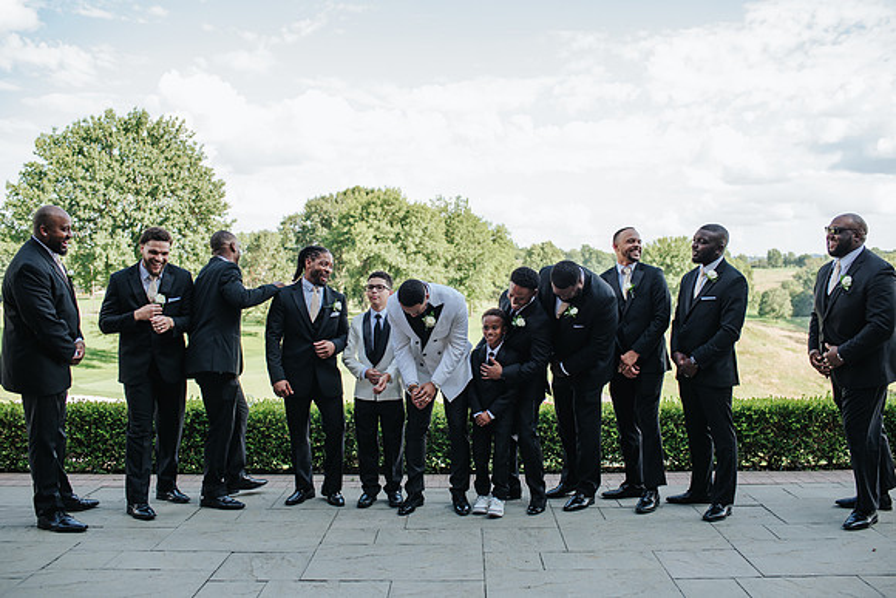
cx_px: 448
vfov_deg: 37.7
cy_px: 299
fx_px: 875
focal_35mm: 35
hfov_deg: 54.2
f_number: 2.8
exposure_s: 1/320
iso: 110
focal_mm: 35
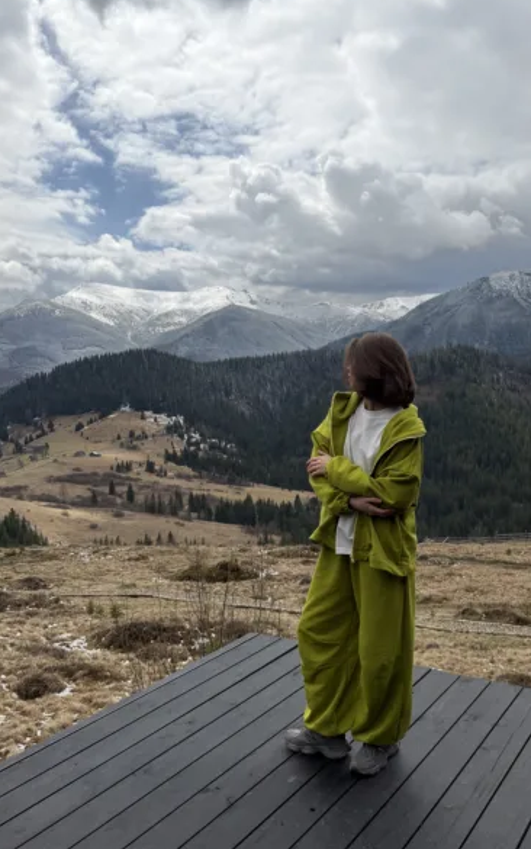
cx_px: 348
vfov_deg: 64.5
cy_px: 393
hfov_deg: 42.7
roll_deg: +1.3
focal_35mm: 29
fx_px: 671
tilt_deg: -2.0
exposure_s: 1/5714
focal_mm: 6.76
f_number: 1.78
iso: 100
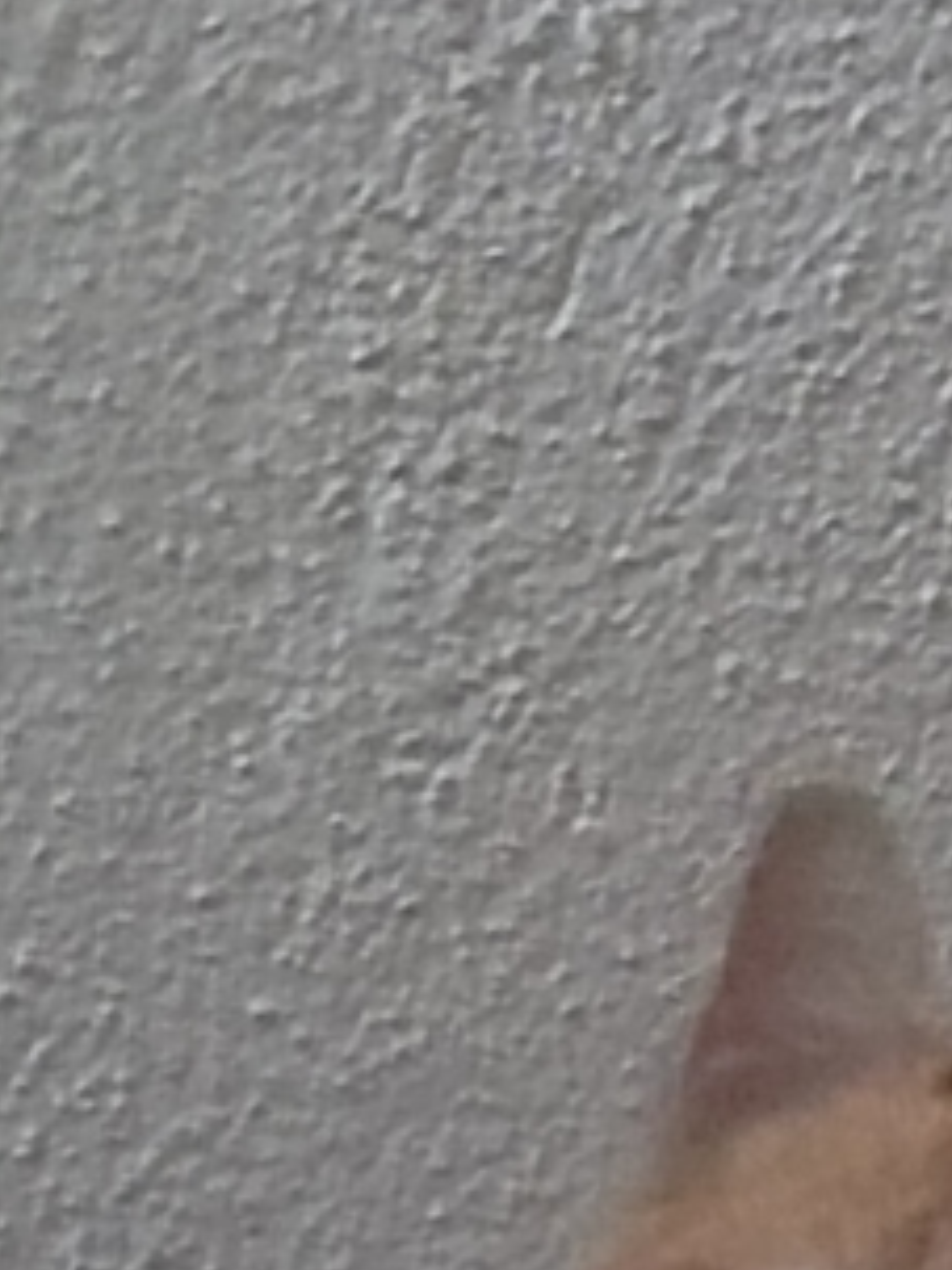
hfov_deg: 18.5
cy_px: 1723
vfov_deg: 21.9
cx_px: 705
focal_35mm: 79
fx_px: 2899
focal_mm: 4.74
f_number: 1.79
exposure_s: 1/14
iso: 9367
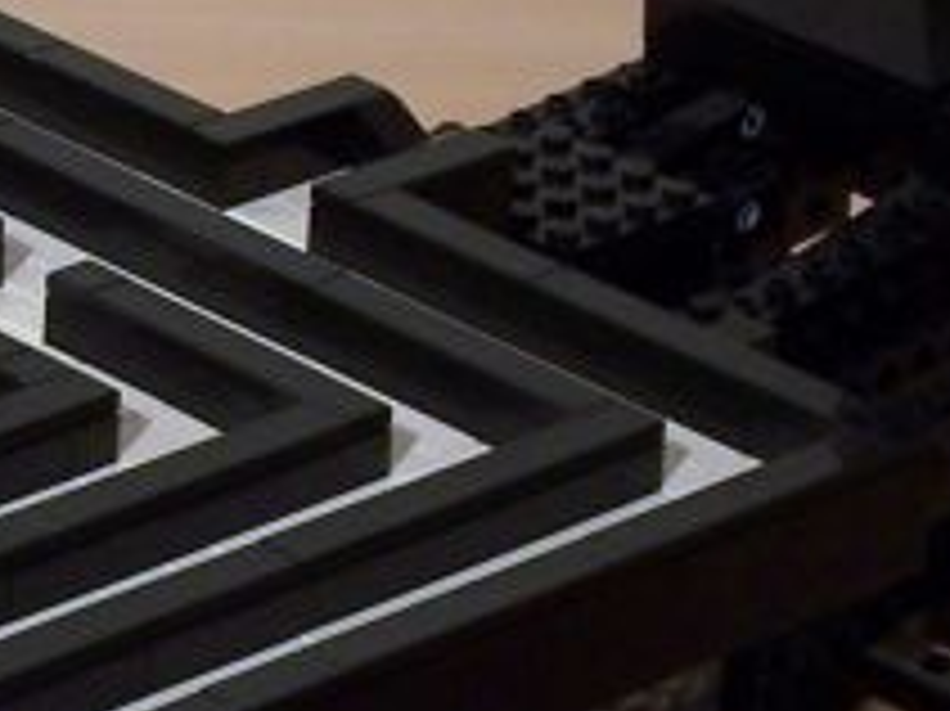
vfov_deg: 6.0
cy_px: 423
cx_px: 302
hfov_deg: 8.0
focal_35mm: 248
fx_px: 6802
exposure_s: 1/2
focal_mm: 8.5
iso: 80
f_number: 3
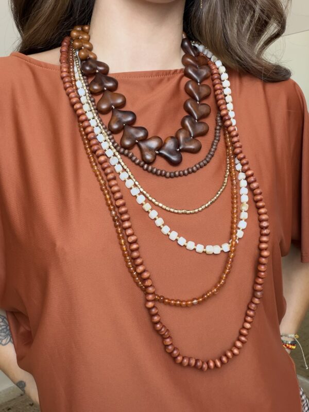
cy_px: 206
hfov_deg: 46.8
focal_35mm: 30
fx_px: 357
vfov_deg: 60.0
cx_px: 154
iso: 125
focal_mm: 2.71
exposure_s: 1/60
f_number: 1.9
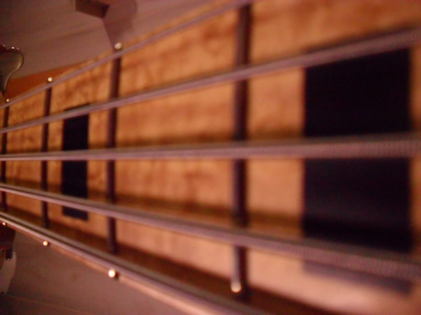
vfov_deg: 40.7
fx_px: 426
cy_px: 158
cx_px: 210
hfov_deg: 52.6
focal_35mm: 35
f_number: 3
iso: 800
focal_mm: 6.3
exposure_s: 1/20
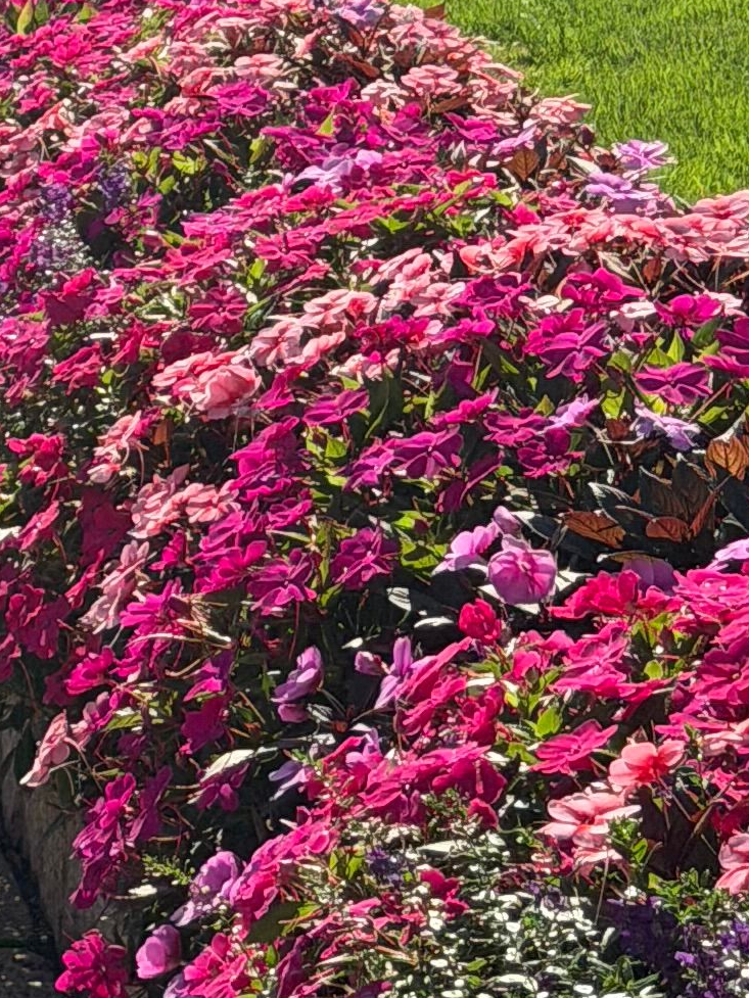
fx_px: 5711
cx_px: -554
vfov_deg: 9.7
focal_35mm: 198
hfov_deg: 7.3
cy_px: -518
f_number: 1.78
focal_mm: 6.76
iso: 100
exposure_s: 1/4587
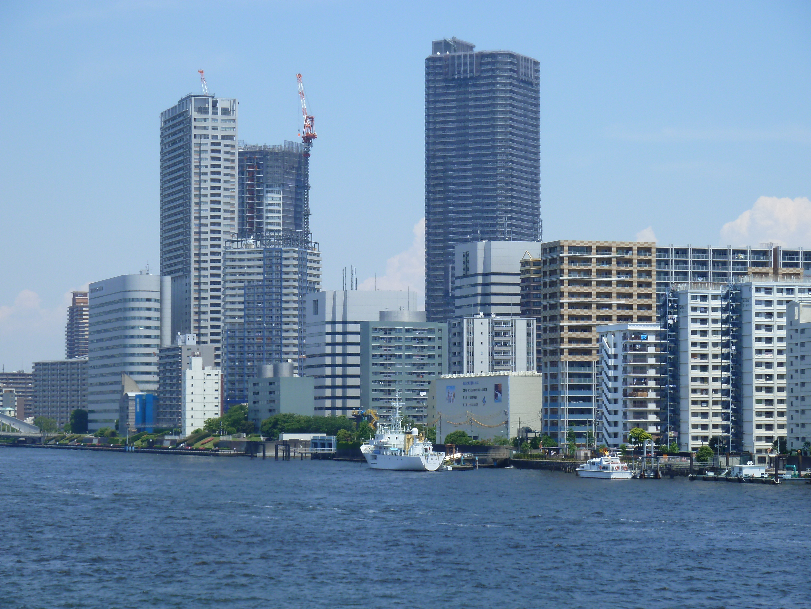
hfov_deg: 17.7
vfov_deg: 13.3
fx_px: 2601
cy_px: 304
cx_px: 406
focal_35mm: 111
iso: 80
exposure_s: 1/500
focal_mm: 18.2
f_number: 4.4
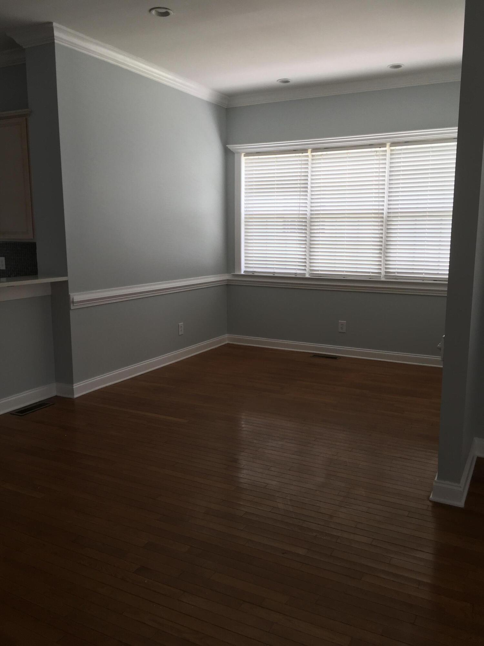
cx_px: 242
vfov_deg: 61.7
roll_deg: +0.0
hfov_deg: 48.2
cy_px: 323
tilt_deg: -6.0
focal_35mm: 29
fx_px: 541
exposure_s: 1/60
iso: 25
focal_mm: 4.15
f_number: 2.2
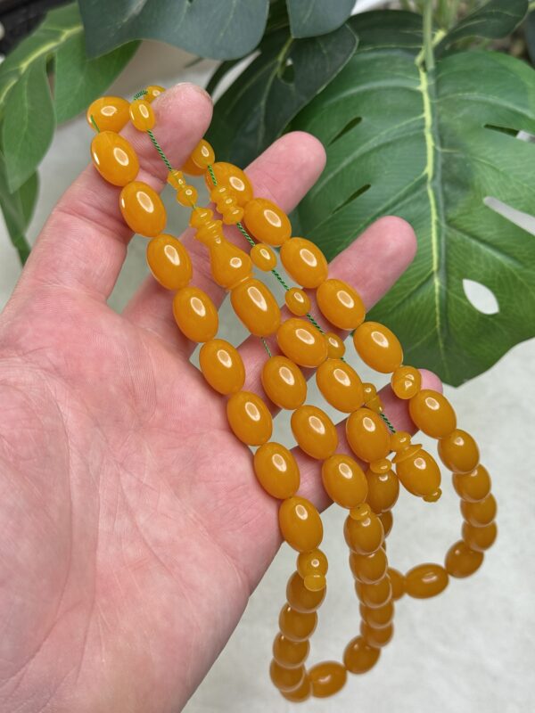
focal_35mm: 48
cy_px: 356
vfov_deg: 39.7
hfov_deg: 30.3
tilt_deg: -52.7
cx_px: 268
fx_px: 989
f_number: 1.78
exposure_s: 1/121
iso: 50
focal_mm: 6.76
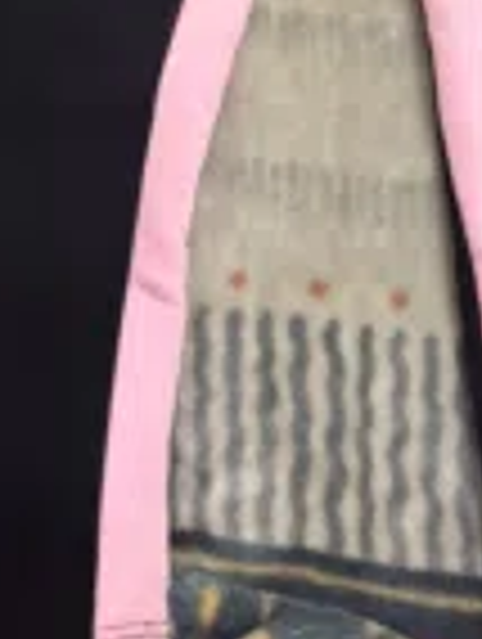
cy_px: -94
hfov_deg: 20.1
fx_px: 1351
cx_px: 369
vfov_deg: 24.5
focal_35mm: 73
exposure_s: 1/33
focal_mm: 5.96
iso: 400
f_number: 1.6
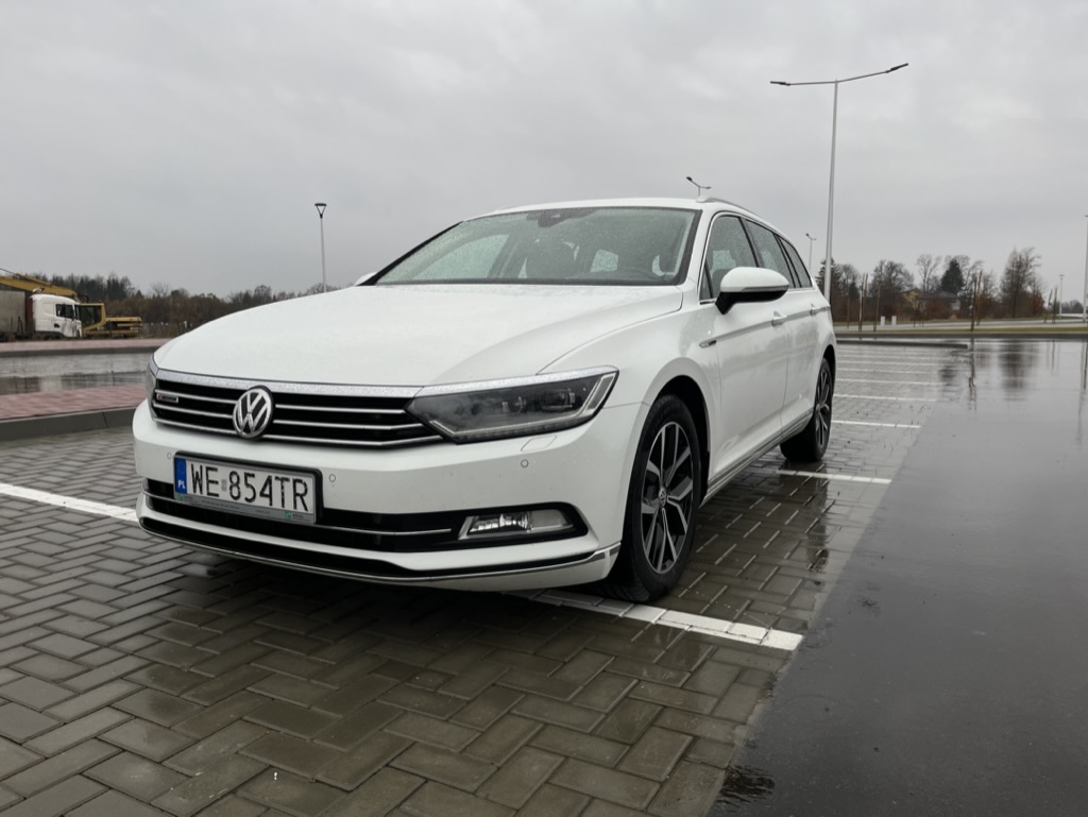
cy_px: 408
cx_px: 544
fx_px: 818
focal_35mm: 26
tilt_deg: -6.0
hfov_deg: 67.3
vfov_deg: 53.1
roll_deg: -0.3
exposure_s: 1/394
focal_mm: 5.1
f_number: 1.6
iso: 50
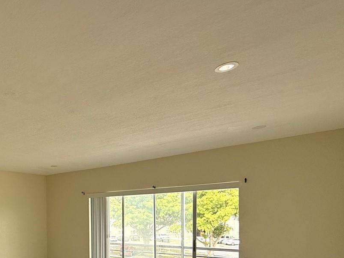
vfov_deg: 45.5
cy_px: 227
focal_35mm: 28
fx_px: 278
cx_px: 27
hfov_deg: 54.2
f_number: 2.2
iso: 64
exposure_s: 1/160
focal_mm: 2.22
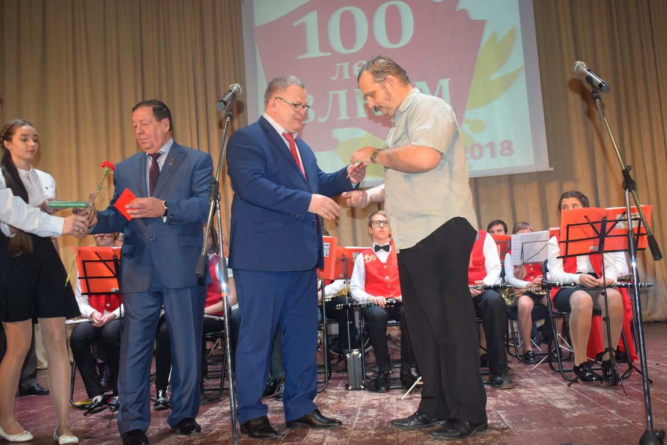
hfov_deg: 51.3
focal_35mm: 38
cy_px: 222
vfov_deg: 35.5
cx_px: 334
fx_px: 695
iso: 800
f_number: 4.5
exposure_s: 1/80
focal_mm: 25
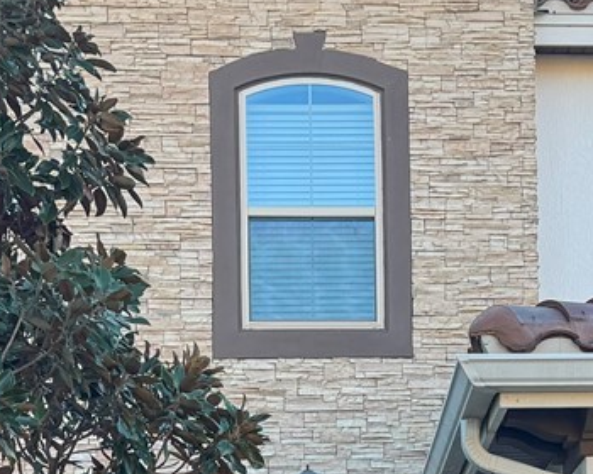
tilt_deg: +3.8
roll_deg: +0.7
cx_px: 435
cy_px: 648
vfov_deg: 13.8
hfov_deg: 17.9
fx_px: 1878
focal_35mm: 107
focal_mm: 6.76
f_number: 1.78
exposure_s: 1/739
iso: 80
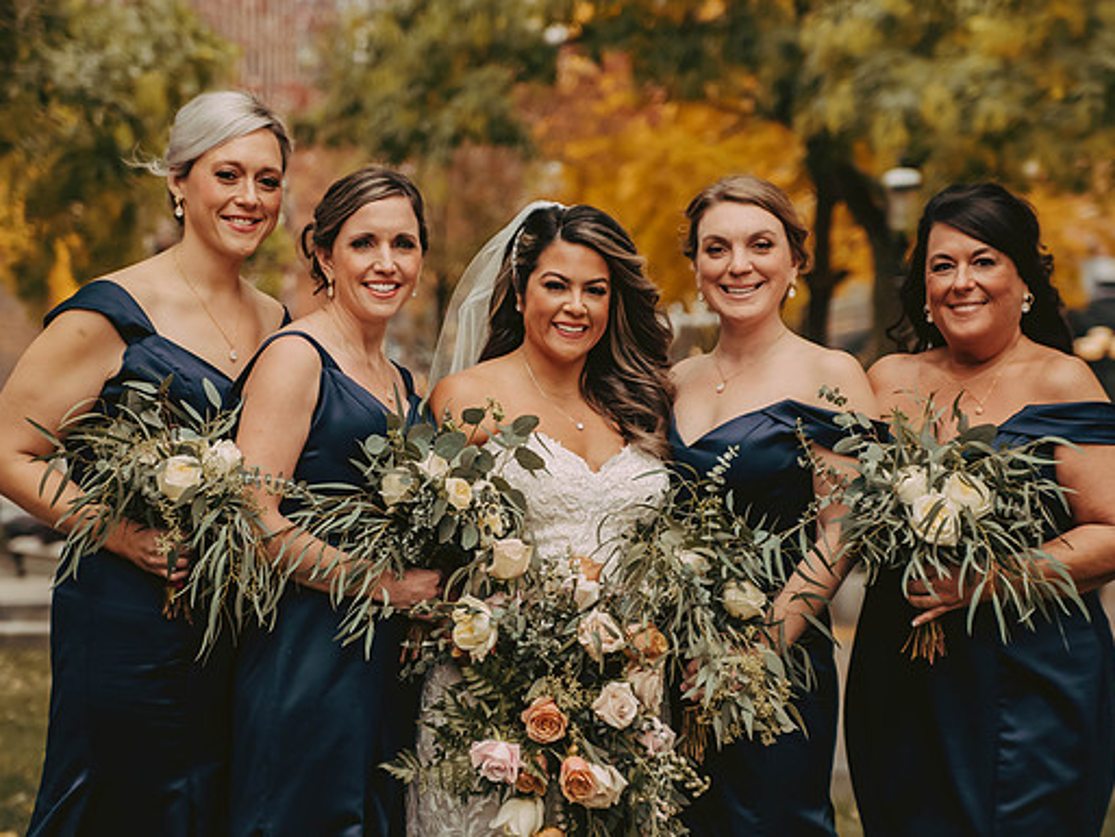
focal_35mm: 101
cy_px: 426
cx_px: 553
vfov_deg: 14.7
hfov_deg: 19.4
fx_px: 3254
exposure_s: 1/1600
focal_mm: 75
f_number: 3.2
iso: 1250
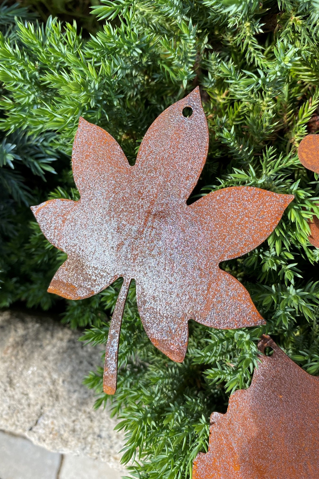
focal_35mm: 28
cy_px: 235
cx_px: 164
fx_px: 372
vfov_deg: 65.5
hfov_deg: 46.4
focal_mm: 4.25
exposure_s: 1/752
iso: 32
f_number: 1.8
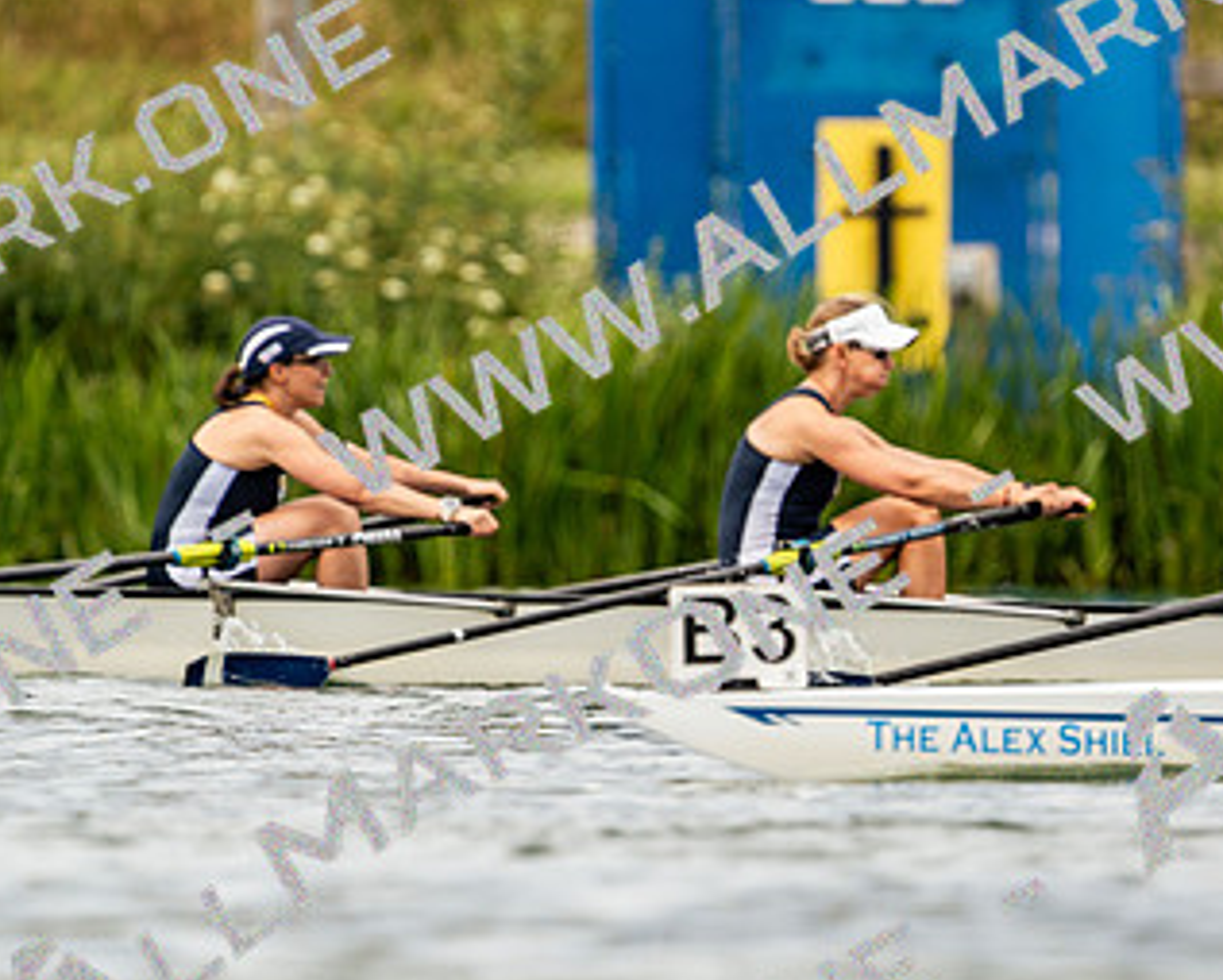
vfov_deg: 1.6
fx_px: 35132
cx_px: 795
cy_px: 507
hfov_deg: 2.0
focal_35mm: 970
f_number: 6.3
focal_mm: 565
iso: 250
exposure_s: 1/2000
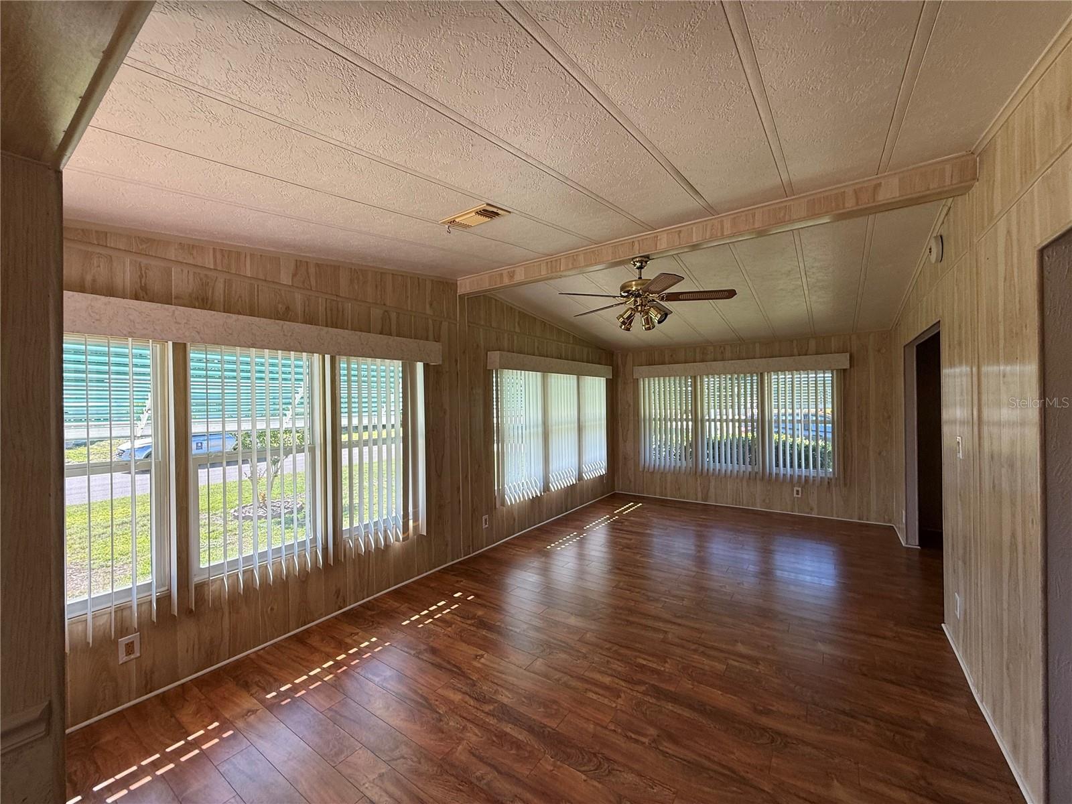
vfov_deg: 85.7
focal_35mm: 14
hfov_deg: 102.1
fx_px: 434
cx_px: 536
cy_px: 402
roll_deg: +0.8
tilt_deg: +1.4
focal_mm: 2.22
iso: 50
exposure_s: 1/99
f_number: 2.2
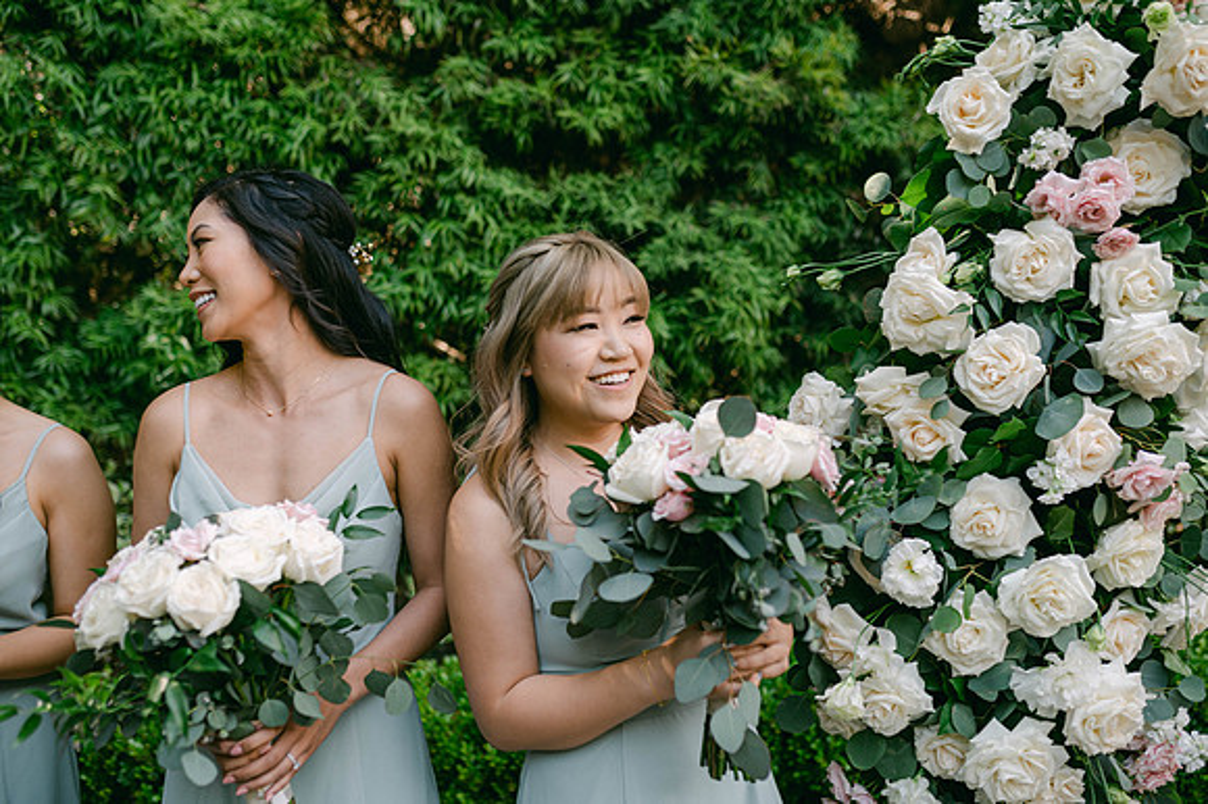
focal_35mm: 35
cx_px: 604
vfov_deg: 37.8
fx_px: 1174
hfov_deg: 54.5
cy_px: 402
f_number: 2.2
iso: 100
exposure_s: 1/250
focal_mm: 35
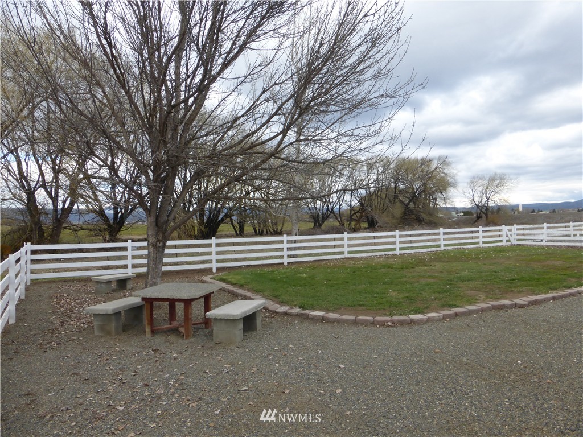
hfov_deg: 69.4
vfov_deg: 54.9
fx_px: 421
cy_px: 218
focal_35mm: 25
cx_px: 292
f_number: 4
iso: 100
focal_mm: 4.3
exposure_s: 1/125
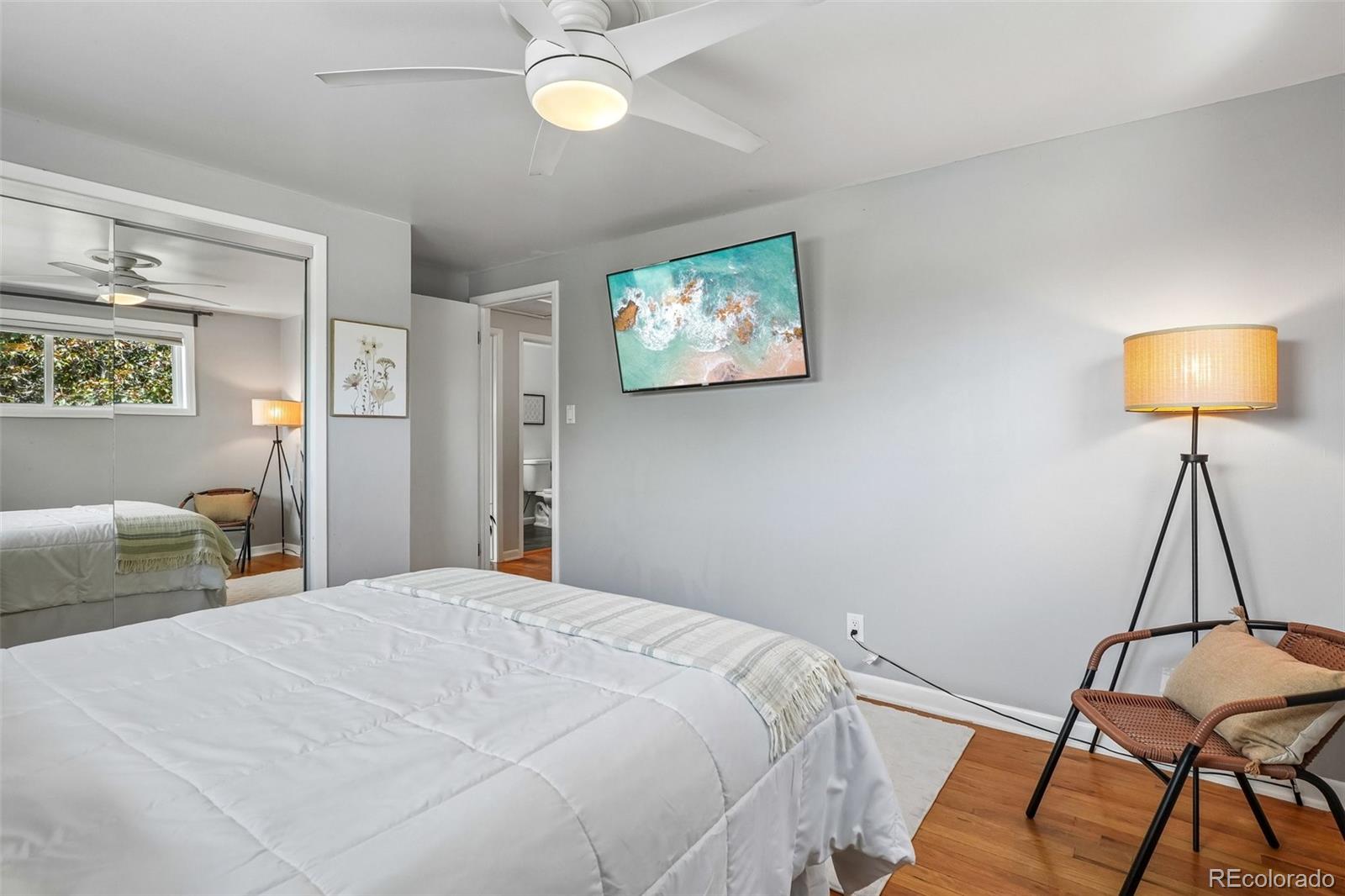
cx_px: 672
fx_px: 616
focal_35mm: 16
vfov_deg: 72.0
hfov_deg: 95.0
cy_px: 448
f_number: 8
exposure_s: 1/30
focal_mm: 11
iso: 320
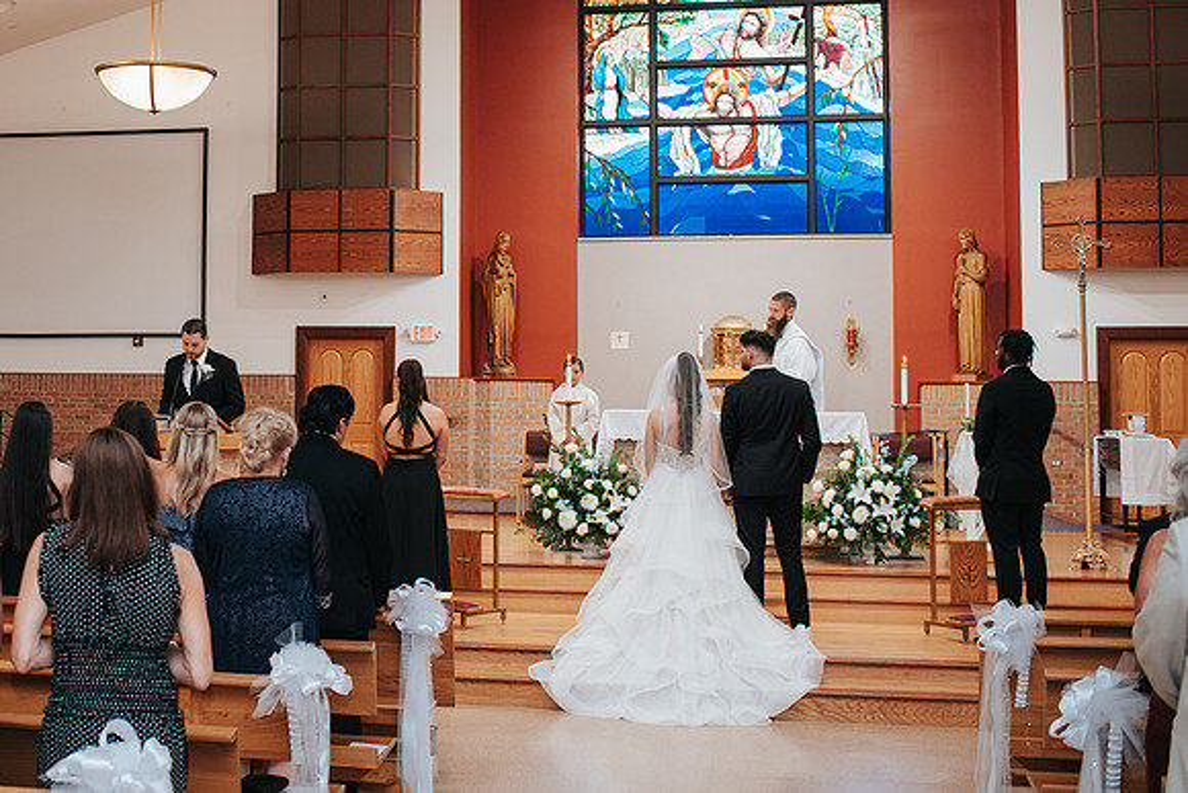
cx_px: 195
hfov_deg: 32.5
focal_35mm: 59
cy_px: 279
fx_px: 1963
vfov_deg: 22.8
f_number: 2.8
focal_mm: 35
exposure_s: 1/125
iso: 640
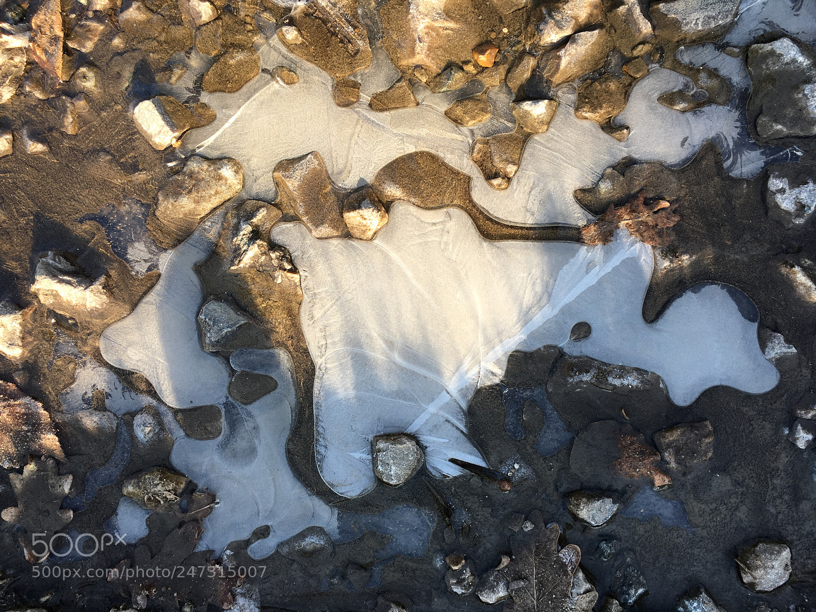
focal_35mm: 29
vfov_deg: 48.2
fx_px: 684
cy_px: 306
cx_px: 408
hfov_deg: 61.7
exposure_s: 1/118
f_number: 2.2
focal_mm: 4.15
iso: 25
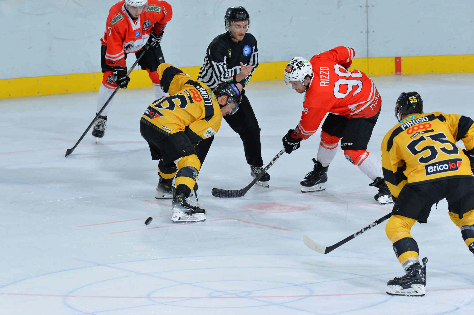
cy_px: 158
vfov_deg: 3.8
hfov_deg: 5.7
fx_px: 4736
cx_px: 237
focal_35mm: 360
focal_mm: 360
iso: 4000
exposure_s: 1/1000
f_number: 6.3
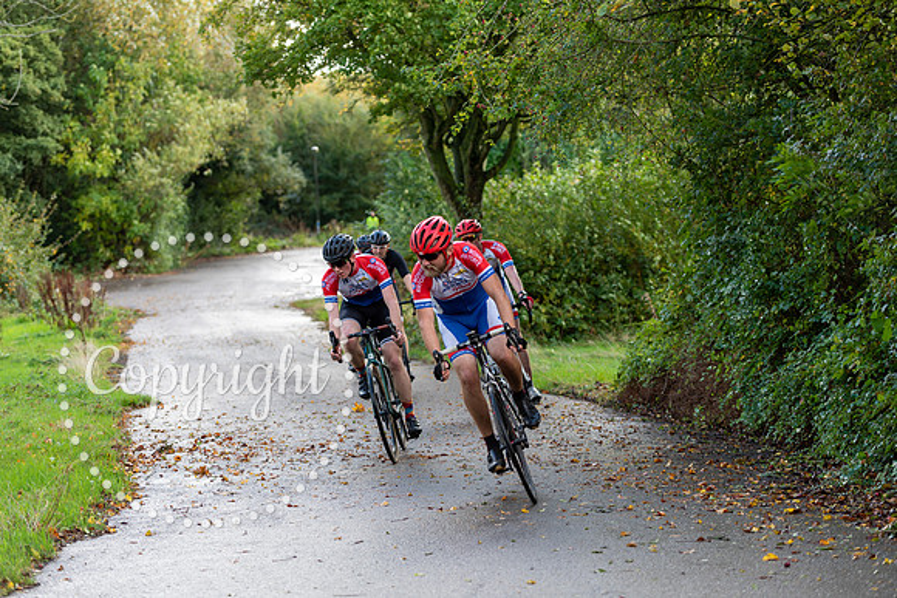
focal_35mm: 86
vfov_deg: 15.9
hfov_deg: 23.6
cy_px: 299
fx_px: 2143
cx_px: 448
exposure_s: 1/250
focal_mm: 86
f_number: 3.2
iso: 200
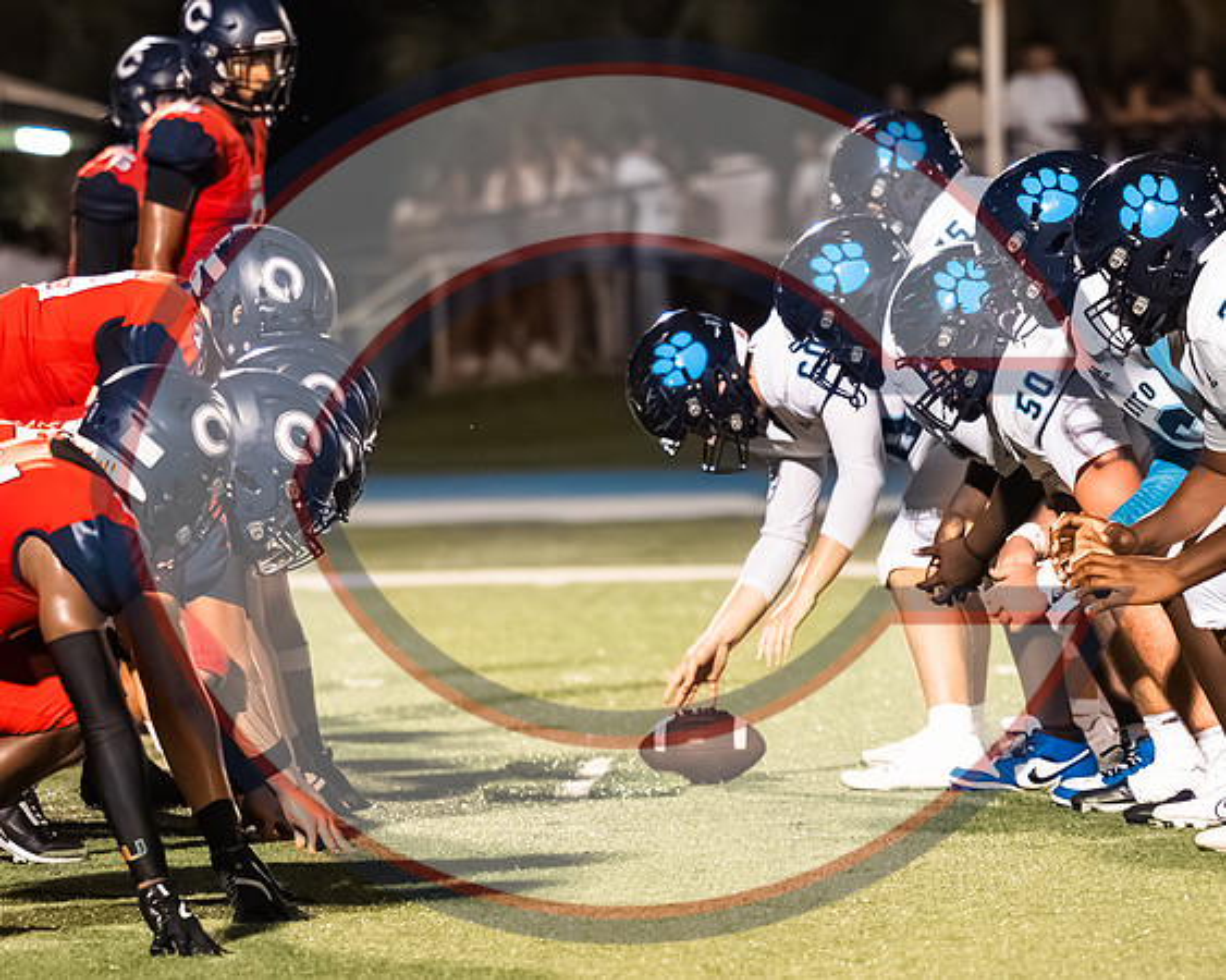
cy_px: 662
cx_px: 791
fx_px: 12099
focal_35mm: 334
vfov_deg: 4.6
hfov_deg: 5.8
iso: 8000
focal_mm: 135
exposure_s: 1/1250
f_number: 2.8
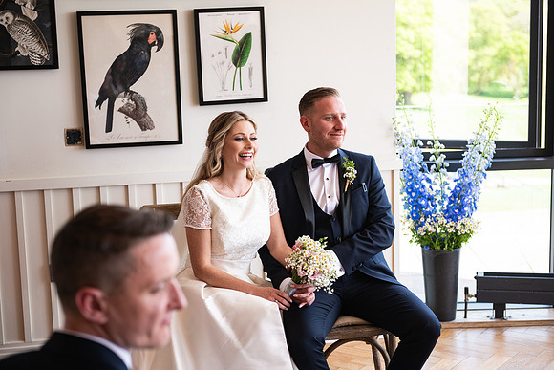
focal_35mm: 62
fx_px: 954
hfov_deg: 32.4
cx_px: 277
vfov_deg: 21.9
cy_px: 185
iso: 320
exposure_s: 1/160
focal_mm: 62
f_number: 3.5
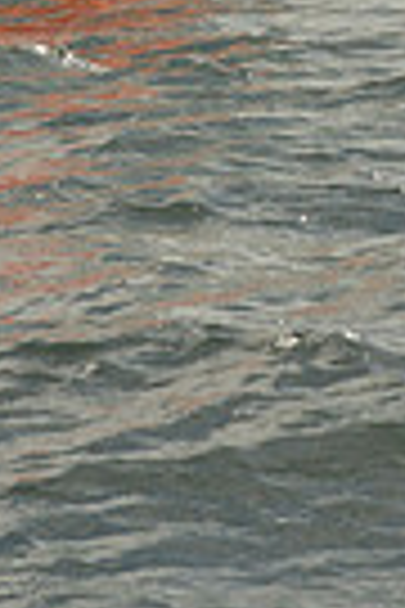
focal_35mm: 431
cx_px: 164
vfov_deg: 4.7
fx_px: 7273
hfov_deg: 3.2
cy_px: -644
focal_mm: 100
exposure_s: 1/1250
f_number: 13
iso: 400
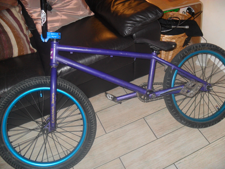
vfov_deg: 40.7
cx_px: 112
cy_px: 84
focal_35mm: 35
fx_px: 227
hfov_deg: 52.6
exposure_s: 1/45
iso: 200
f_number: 3
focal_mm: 6.3
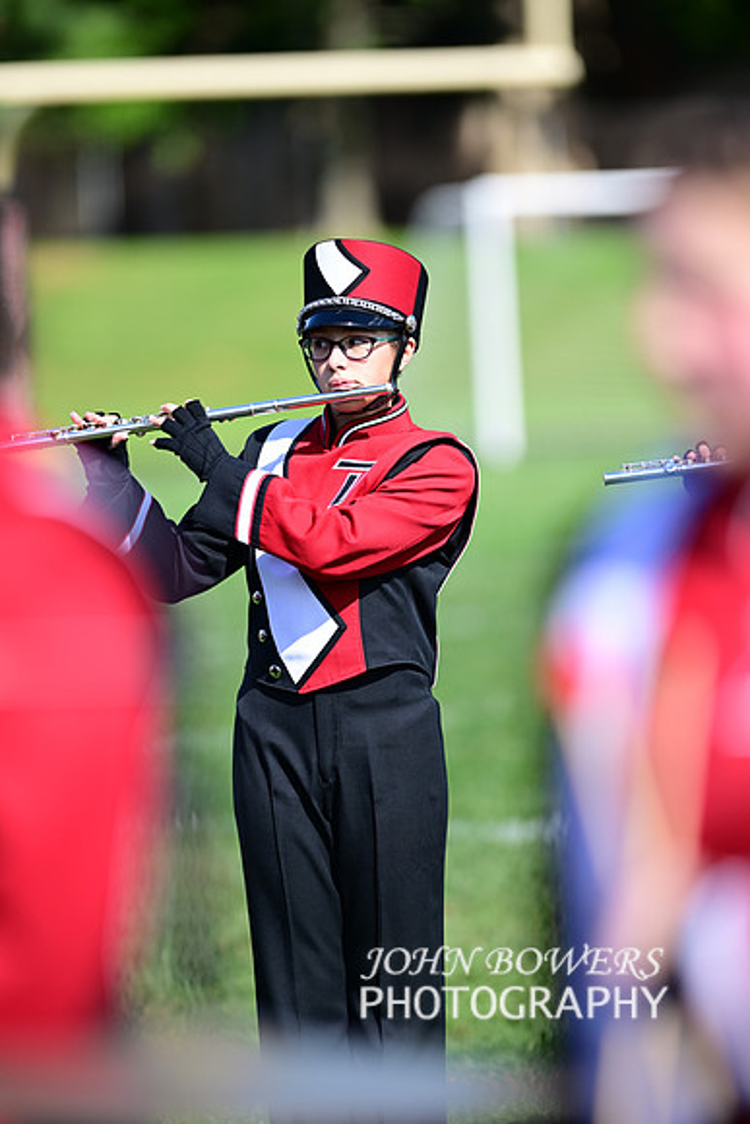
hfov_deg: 4.6
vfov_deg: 6.9
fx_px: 9369
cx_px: 375
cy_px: 562
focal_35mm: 300
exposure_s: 1/1600
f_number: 2.8
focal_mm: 300
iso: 200
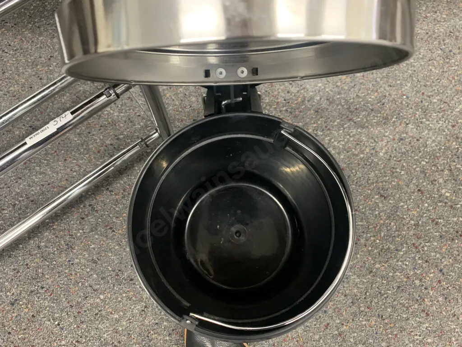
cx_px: 231
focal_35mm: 26
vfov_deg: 53.1
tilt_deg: -73.9
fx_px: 347
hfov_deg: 67.3
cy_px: 174
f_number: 1.8
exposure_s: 1/50
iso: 320
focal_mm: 4.25
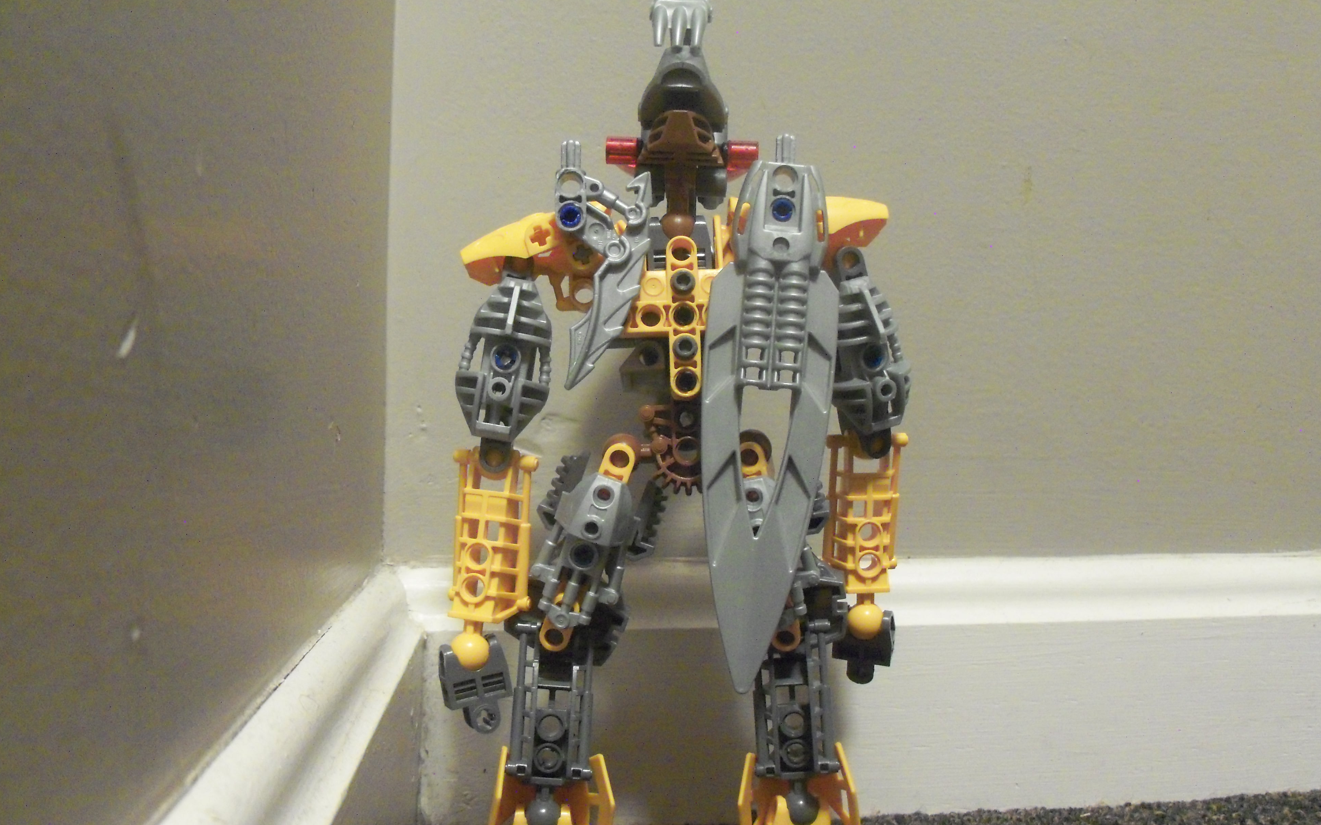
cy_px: 482
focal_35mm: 38
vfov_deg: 33.5
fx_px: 1368
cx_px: 672
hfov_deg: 51.5
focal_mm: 6.3
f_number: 3
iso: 400
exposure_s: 1/2
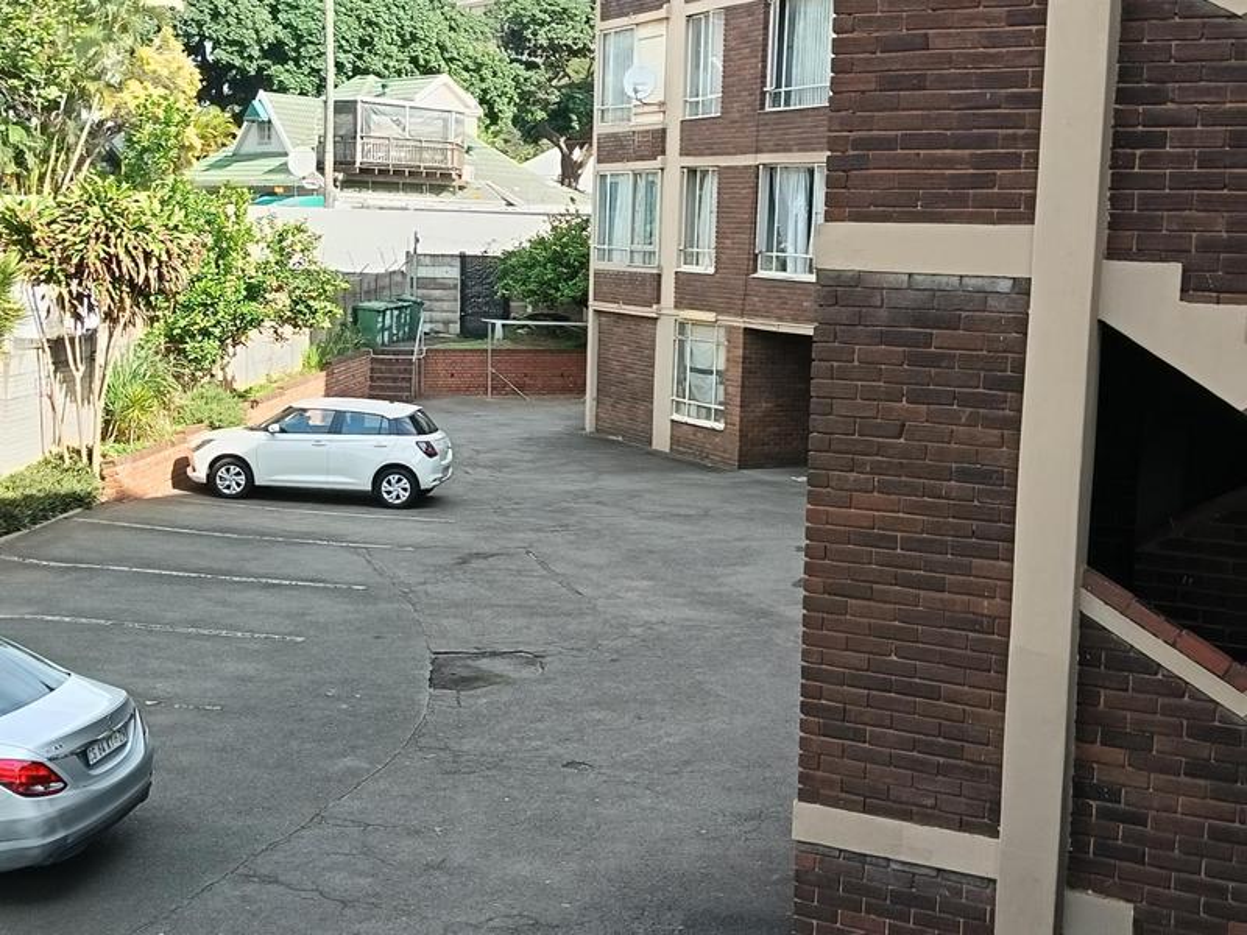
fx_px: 1729
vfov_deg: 30.3
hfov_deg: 39.7
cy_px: 468
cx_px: 624
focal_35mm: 48
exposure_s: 1/100
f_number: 1.75
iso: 111
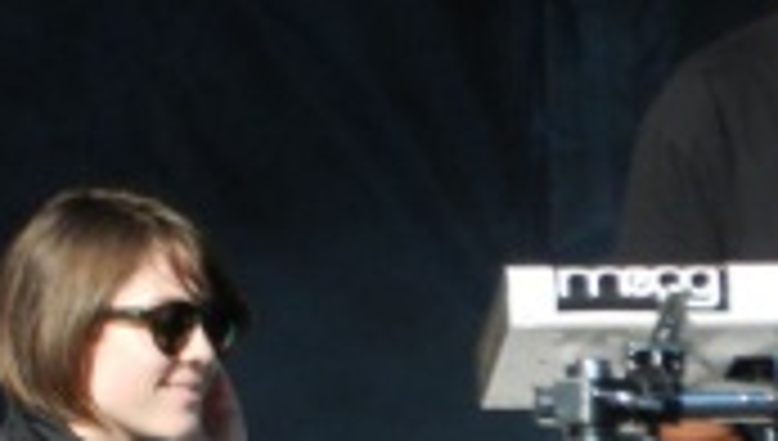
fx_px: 42052
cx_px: 139
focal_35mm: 2035
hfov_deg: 1.1
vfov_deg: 0.6
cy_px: 230
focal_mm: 144
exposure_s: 1/400
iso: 160
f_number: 5.7
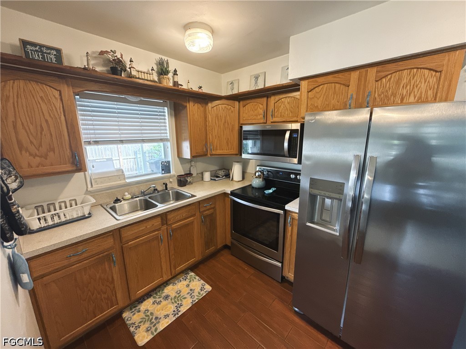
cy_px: 174
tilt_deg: -11.0
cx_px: 233
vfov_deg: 85.7
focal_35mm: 14
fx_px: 188
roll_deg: +0.8
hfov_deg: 102.1
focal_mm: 2.22
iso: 640
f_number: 2.2
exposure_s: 1/120
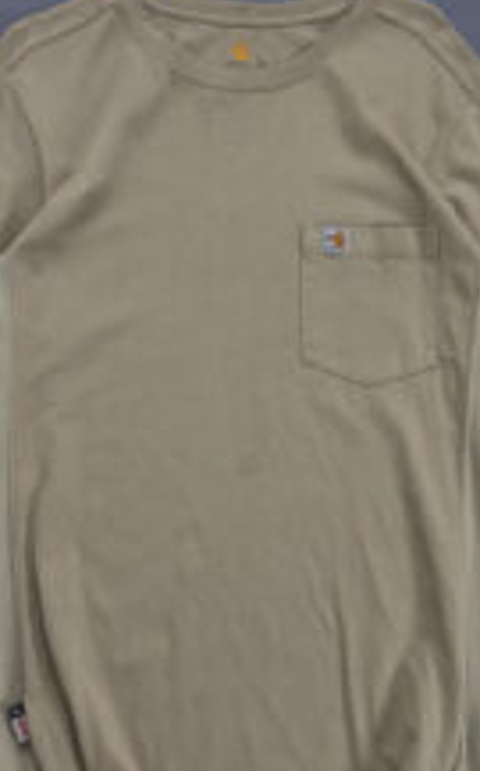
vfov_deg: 42.7
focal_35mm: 47
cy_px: 401
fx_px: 987
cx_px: 249
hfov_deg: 27.3
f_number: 1.78
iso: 160
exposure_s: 1/120
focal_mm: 6.76
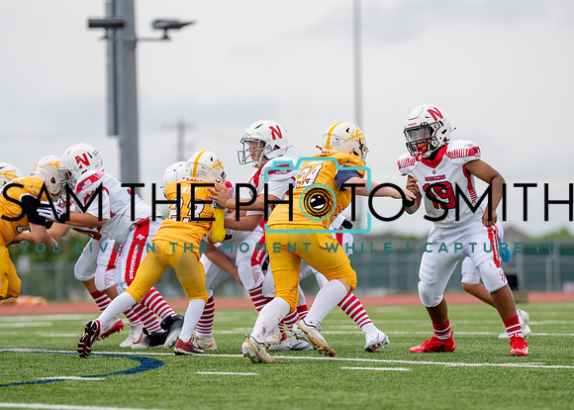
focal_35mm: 280
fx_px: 4570
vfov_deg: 5.1
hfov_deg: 7.2
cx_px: 271
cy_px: 224
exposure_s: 1/2000
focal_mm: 200
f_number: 2.8
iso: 320
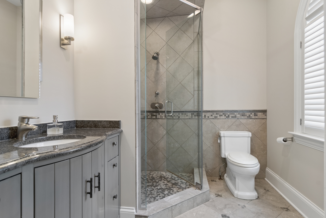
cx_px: 163
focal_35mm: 18
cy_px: 109
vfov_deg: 67.4
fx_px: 163
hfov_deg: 90.0
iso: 200
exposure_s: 1/4
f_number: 8
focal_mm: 12
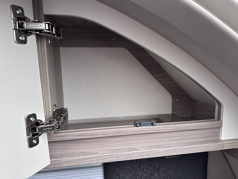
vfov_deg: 56.8
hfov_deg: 71.6
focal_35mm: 24
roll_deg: +2.0
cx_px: 119
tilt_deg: -8.6
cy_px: 90
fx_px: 165
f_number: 1.78
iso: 250
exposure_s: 1/119
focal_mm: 6.86
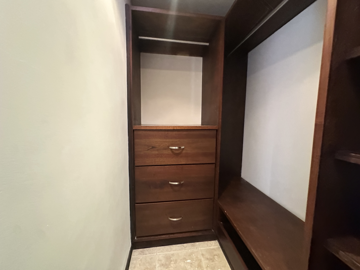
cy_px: 135
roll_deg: -1.9
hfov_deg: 102.1
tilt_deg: -0.9
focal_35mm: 14
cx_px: 180
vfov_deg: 85.7
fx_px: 146
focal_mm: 2.22
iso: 1000
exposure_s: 1/40
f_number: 2.2
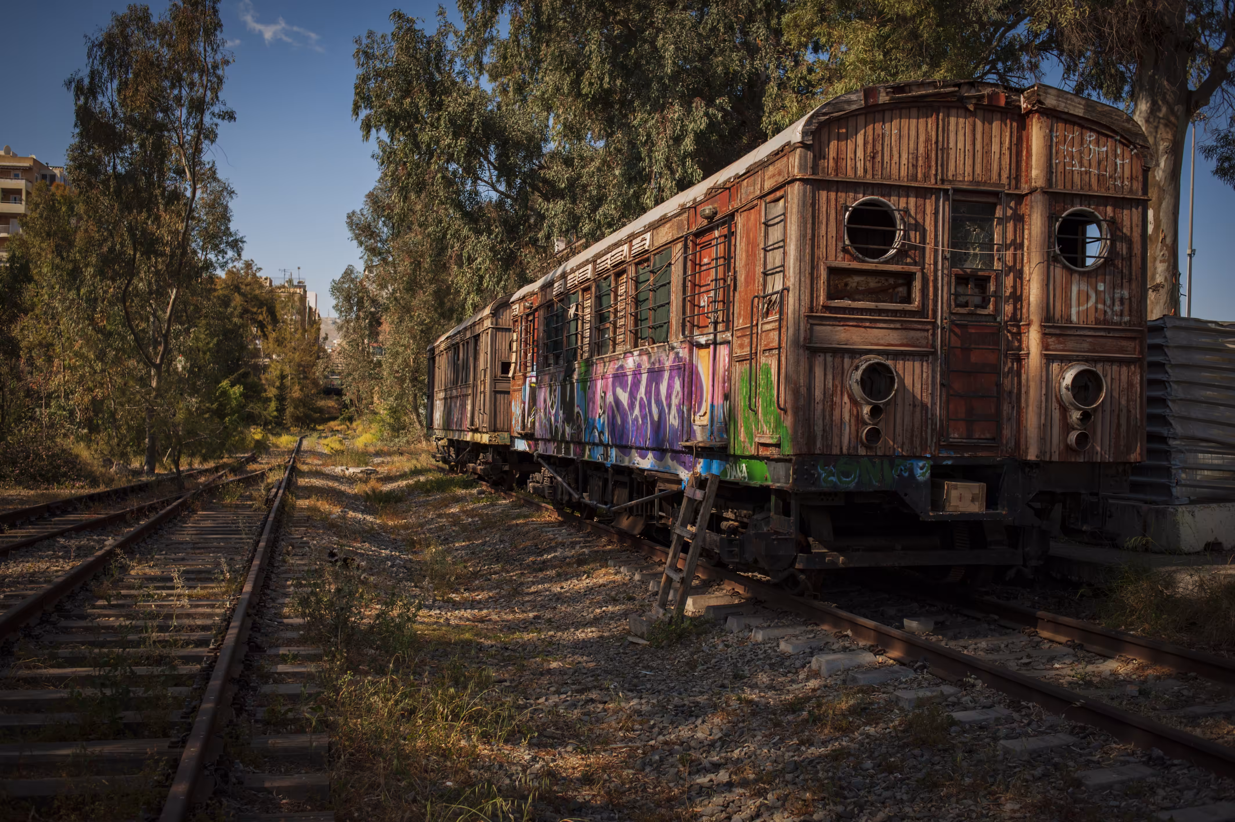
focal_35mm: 35
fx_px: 1200
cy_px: 411
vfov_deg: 37.8
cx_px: 618
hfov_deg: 54.5
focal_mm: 35
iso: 200
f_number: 5
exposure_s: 1/1250
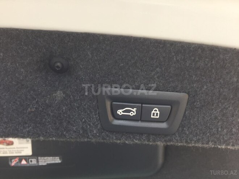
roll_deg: +0.3
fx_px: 200
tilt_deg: +3.7
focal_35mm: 29
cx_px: 120
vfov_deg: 48.2
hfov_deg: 61.7
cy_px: 90
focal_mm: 4.15
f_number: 2.2
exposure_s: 1/50
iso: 40
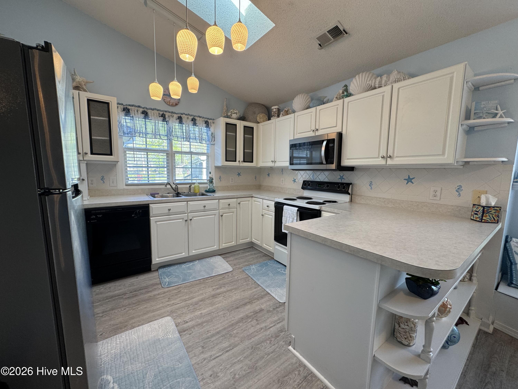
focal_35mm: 14
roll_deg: -1.6
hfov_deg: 102.1
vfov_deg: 85.7
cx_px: 259
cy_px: 194
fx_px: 209
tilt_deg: -6.7
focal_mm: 2.22
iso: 125
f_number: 2.2
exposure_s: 1/120
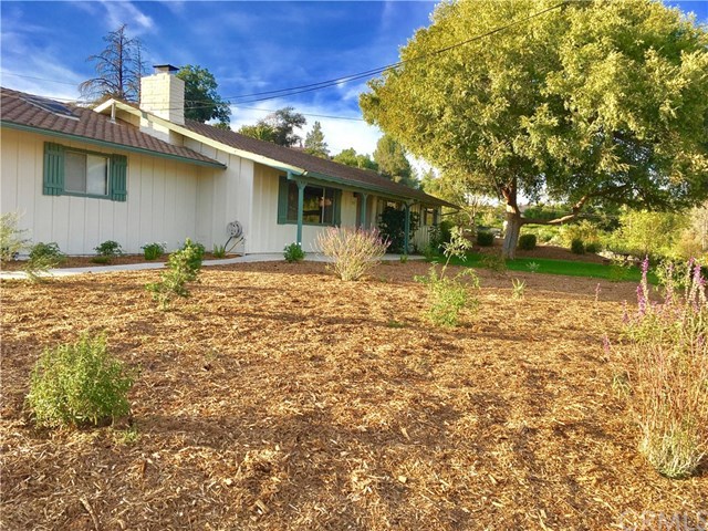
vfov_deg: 48.2
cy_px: 266
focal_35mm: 29
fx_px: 593
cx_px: 354
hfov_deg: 61.7
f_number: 2.2
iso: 25
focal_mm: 4.15
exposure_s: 1/754
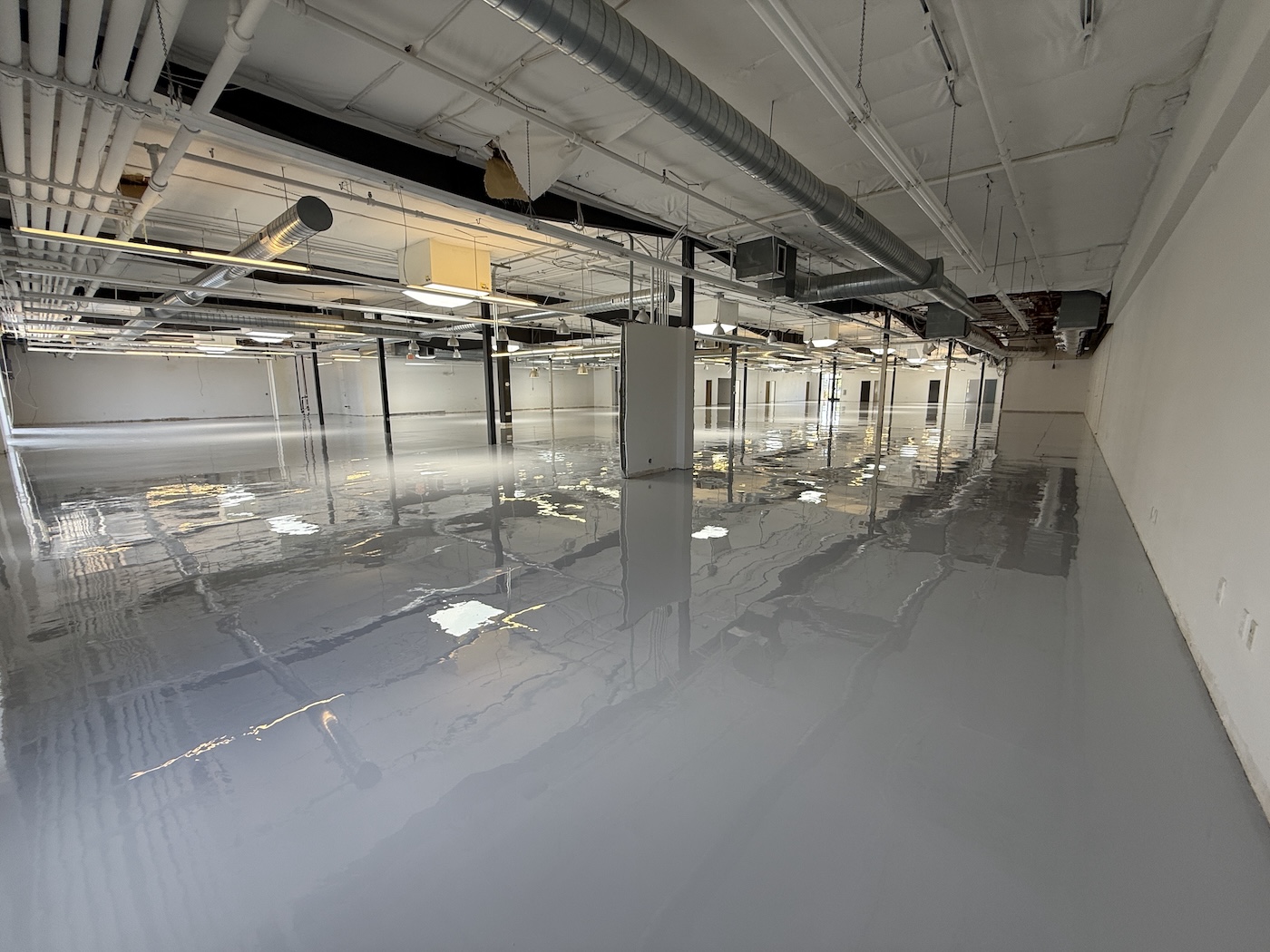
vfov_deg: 85.7
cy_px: 476
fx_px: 514
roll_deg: +0.1
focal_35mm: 14
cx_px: 635
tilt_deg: -10.0
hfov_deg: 102.1
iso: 64
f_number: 2.2
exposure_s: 1/99
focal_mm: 2.22
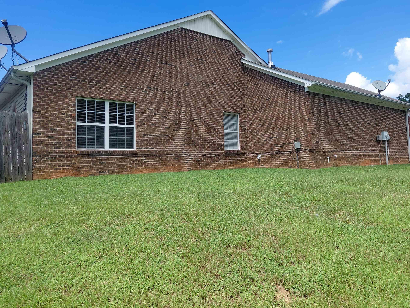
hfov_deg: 63.4
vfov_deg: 49.7
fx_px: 332
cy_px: 139
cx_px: 213
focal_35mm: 28
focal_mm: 4.69
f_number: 1.8
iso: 50
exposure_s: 1/1491
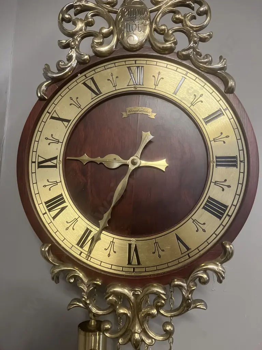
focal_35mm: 28
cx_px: 131
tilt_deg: +9.8
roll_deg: -0.6
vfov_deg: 63.4
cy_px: 175
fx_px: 283
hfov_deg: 49.7
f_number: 1.8
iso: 200
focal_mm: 3.99
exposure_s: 1/50
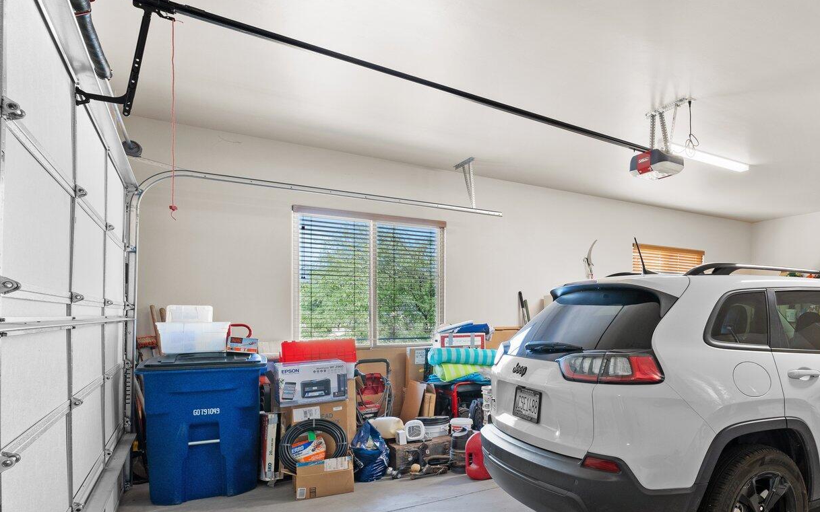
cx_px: 686
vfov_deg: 50.6
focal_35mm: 24
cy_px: 315
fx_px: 536
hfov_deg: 66.0
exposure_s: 1/2
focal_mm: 14
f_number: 8
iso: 400
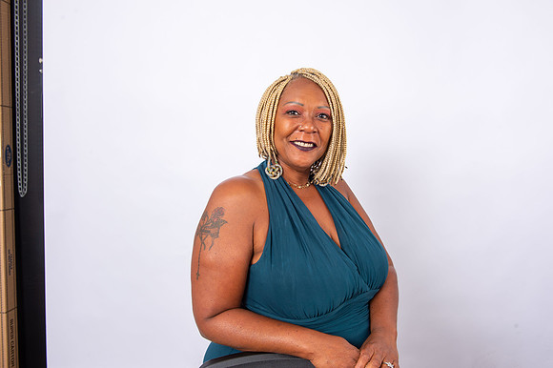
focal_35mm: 31
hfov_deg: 60.3
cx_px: 276
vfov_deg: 42.3
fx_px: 476
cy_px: 184
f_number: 8
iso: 160
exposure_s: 1/200
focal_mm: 31
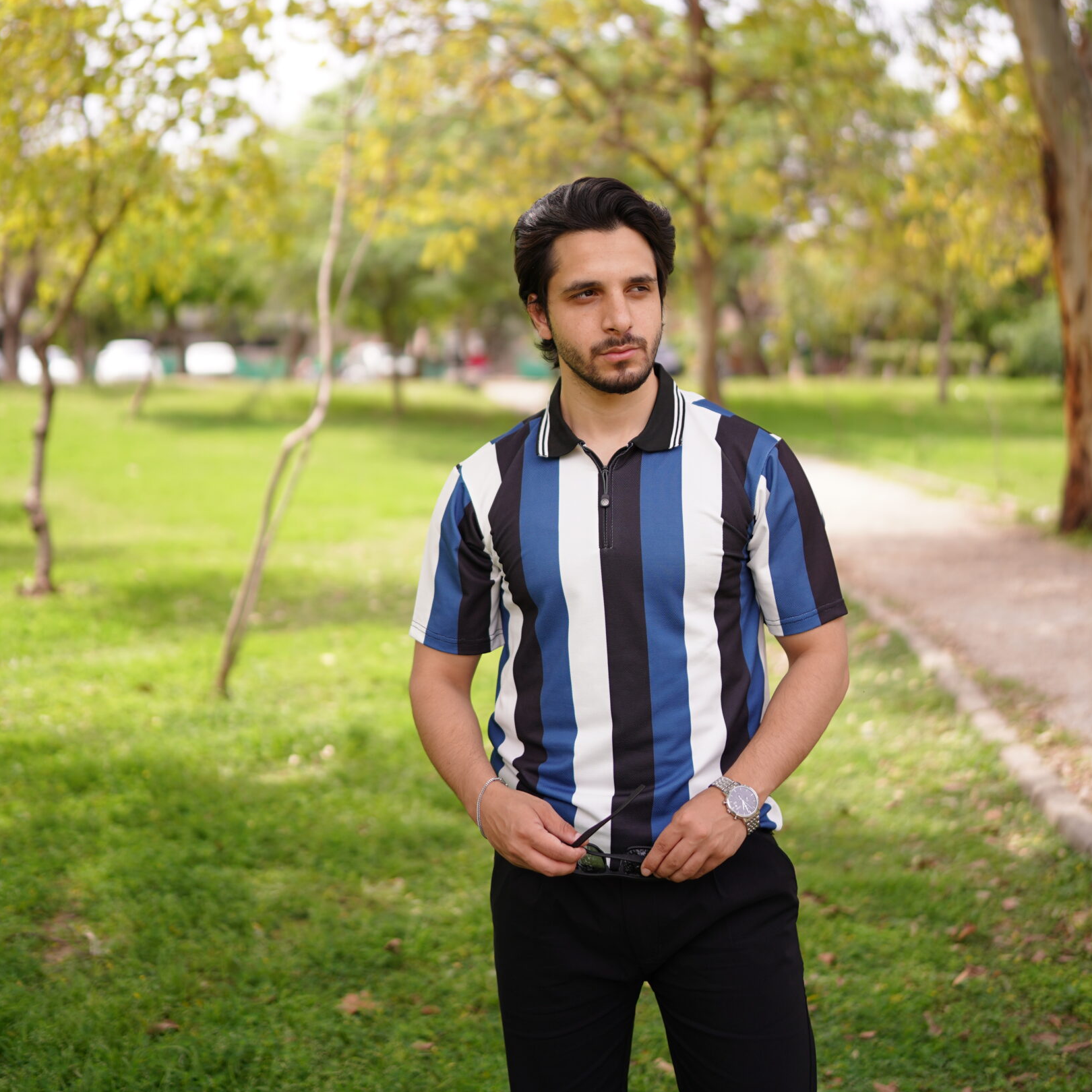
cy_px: 392
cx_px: 552
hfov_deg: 36.1
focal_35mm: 47
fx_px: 1677
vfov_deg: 35.8
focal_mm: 35
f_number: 1.4
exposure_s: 1/2000
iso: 100
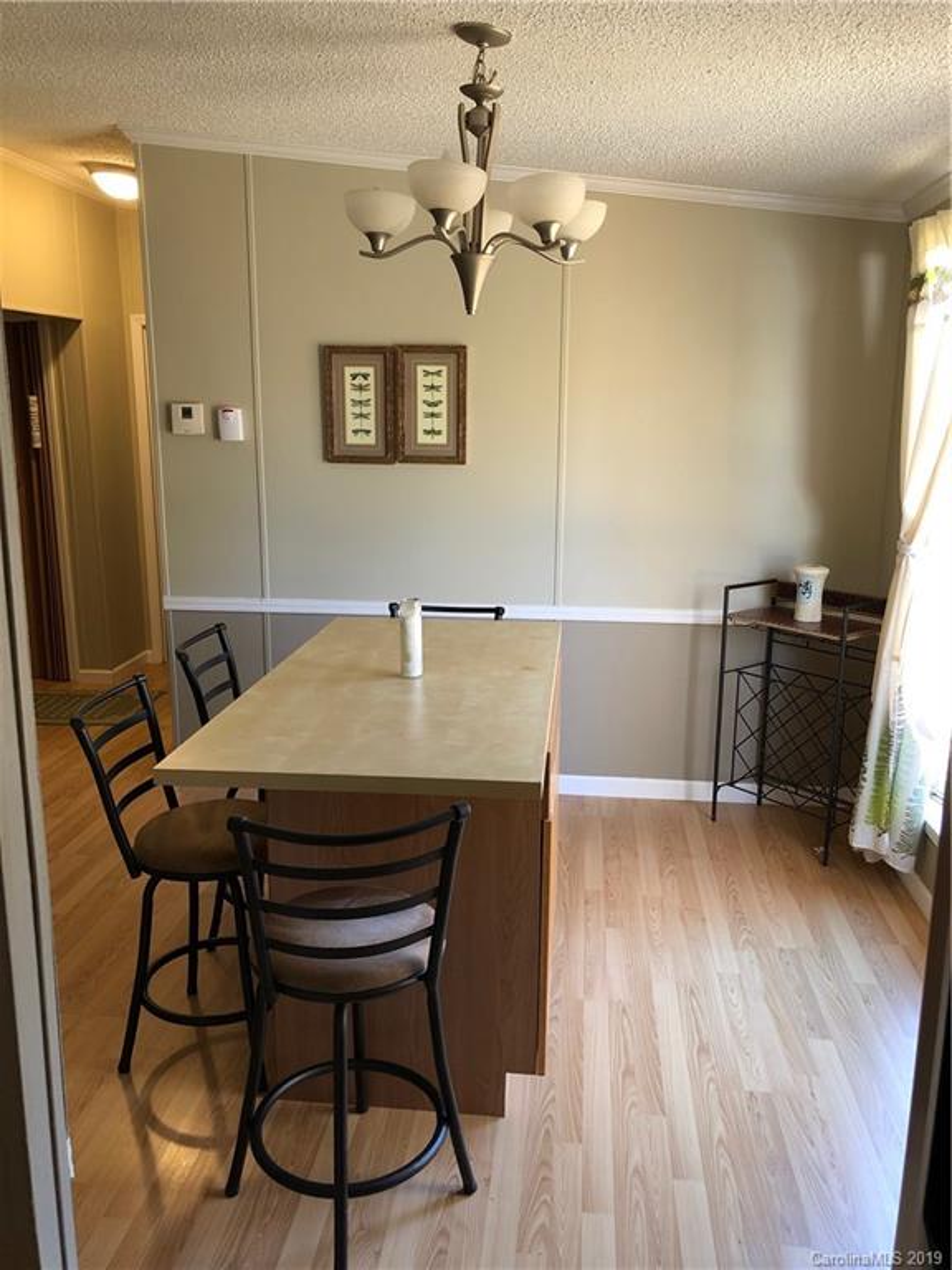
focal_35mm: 28
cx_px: 476
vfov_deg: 63.4
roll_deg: -0.3
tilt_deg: -12.4
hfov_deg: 49.7
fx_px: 1027
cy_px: 635
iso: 40
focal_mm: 3.99
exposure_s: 1/20
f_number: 1.8
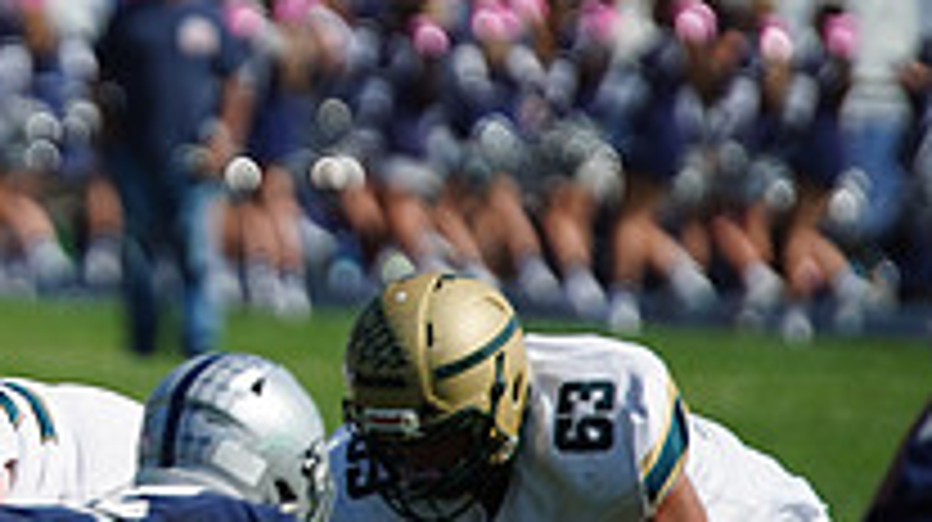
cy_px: 178
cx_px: -329
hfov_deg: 2.4
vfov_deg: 1.4
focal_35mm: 882
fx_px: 21777
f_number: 2.8
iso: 400
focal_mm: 300
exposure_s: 1/8000
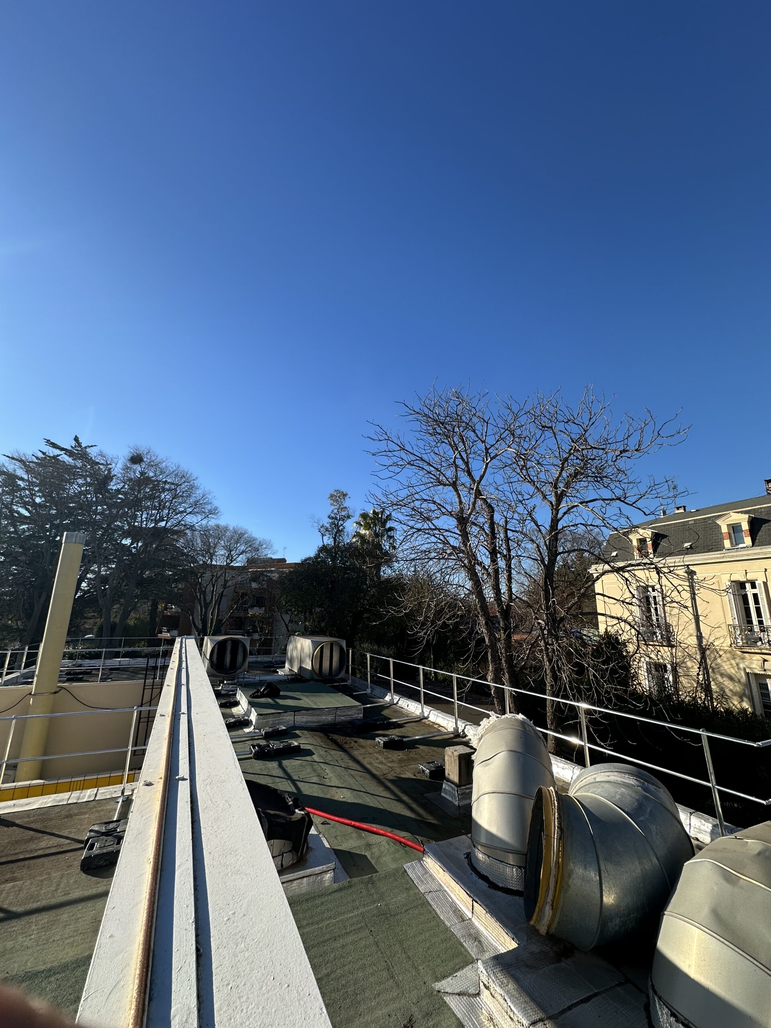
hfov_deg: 85.7
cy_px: 514
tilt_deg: +13.8
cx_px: 386
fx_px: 416
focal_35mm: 14
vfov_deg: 102.1
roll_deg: -1.9
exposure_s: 1/1435
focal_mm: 2.22
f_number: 2.2
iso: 40
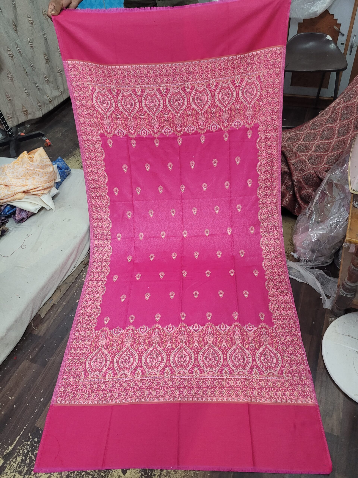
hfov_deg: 53.1
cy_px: 239
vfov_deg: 67.3
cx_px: 179
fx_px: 359
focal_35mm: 26
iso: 320
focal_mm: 5.4
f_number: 1.8
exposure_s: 1/50
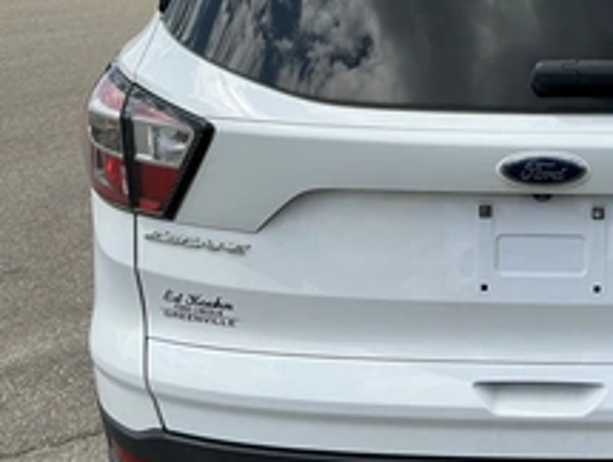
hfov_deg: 35.1
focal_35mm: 52
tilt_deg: -18.8
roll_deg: -1.2
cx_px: 525
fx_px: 922
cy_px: 180
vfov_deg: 28.0
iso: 25
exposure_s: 1/1786
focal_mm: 3
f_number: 1.8
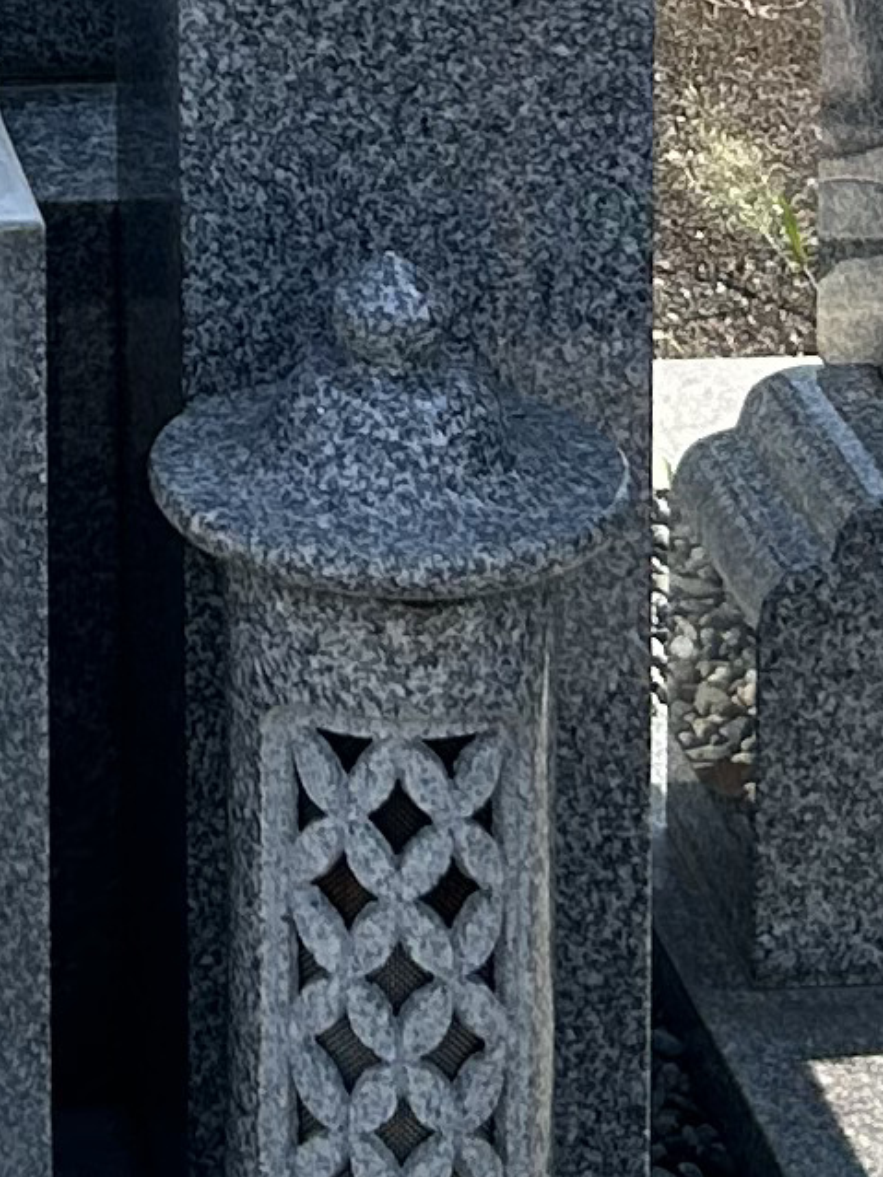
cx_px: -439
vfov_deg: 11.3
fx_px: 5580
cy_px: -812
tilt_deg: -8.6
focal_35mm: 164
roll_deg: +0.2
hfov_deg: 8.8
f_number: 1.5
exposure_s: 1/1808
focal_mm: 5.7
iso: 50
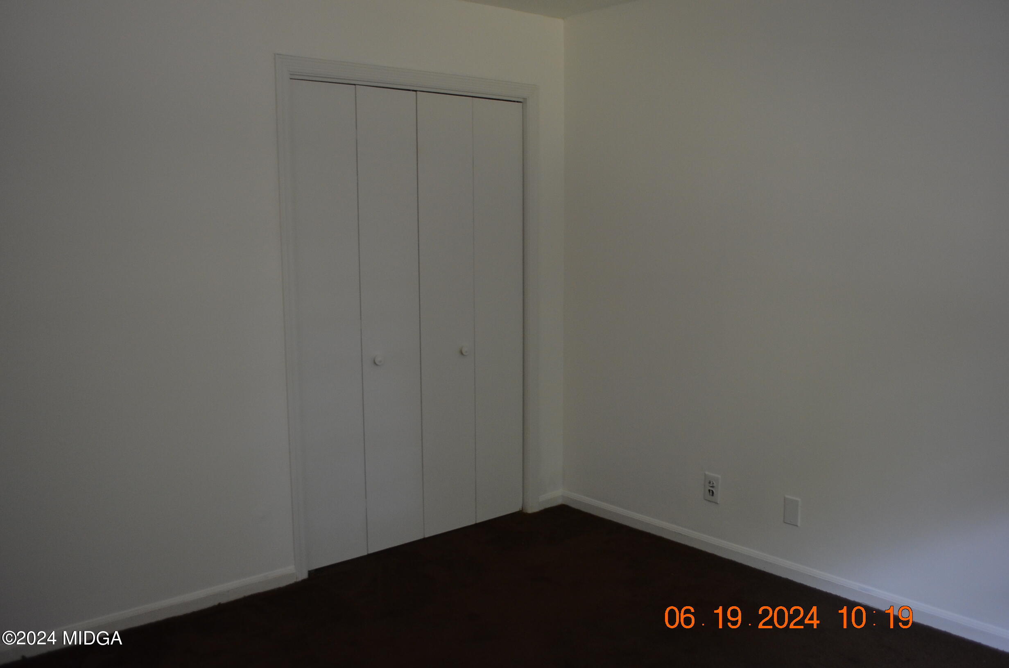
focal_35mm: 30
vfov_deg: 43.4
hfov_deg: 62.0
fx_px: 839
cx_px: 504
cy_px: 334
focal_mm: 20
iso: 800
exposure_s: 1/60
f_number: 3.8
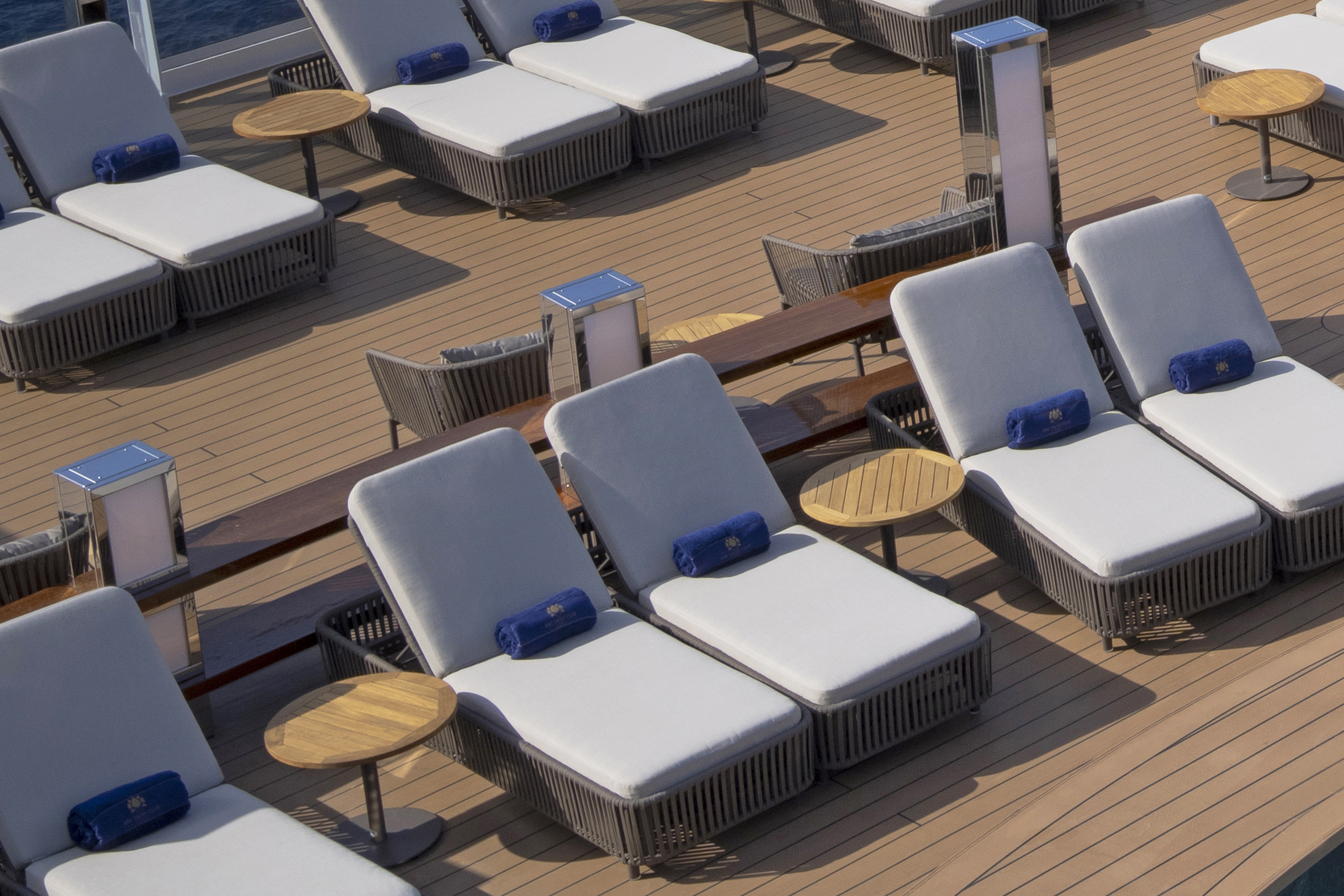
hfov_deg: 16.8
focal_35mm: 107
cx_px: 2174
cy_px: -304
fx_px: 3994
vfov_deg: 12.4
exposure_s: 1/200
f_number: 11
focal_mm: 29
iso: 200
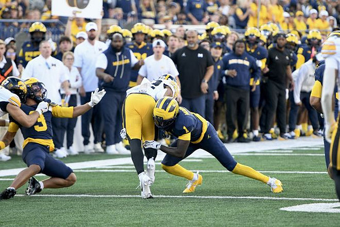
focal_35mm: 228
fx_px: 2154
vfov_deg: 6.0
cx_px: 170
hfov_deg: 9.0
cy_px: 114
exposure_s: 1/1000
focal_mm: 190
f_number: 2.8
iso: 800
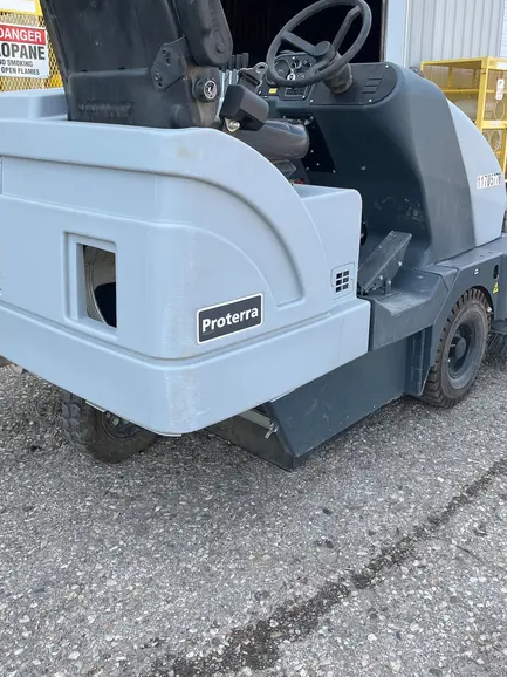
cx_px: 246
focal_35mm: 33
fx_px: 645
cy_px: 275
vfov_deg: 55.0
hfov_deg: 42.9
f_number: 1.6
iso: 50
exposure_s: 1/668
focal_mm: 5.1
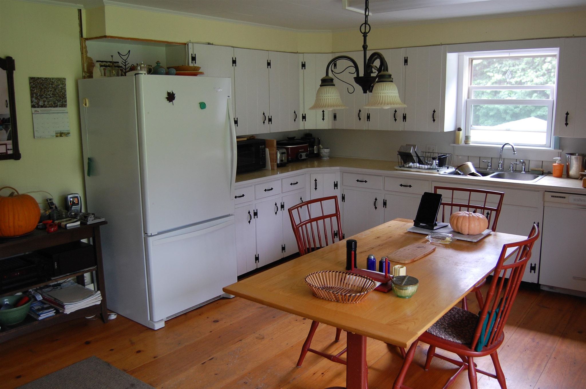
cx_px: 293
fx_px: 488
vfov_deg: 43.5
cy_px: 194
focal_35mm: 30
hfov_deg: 62.0
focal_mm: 20
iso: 400
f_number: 3.8
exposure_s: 1/30
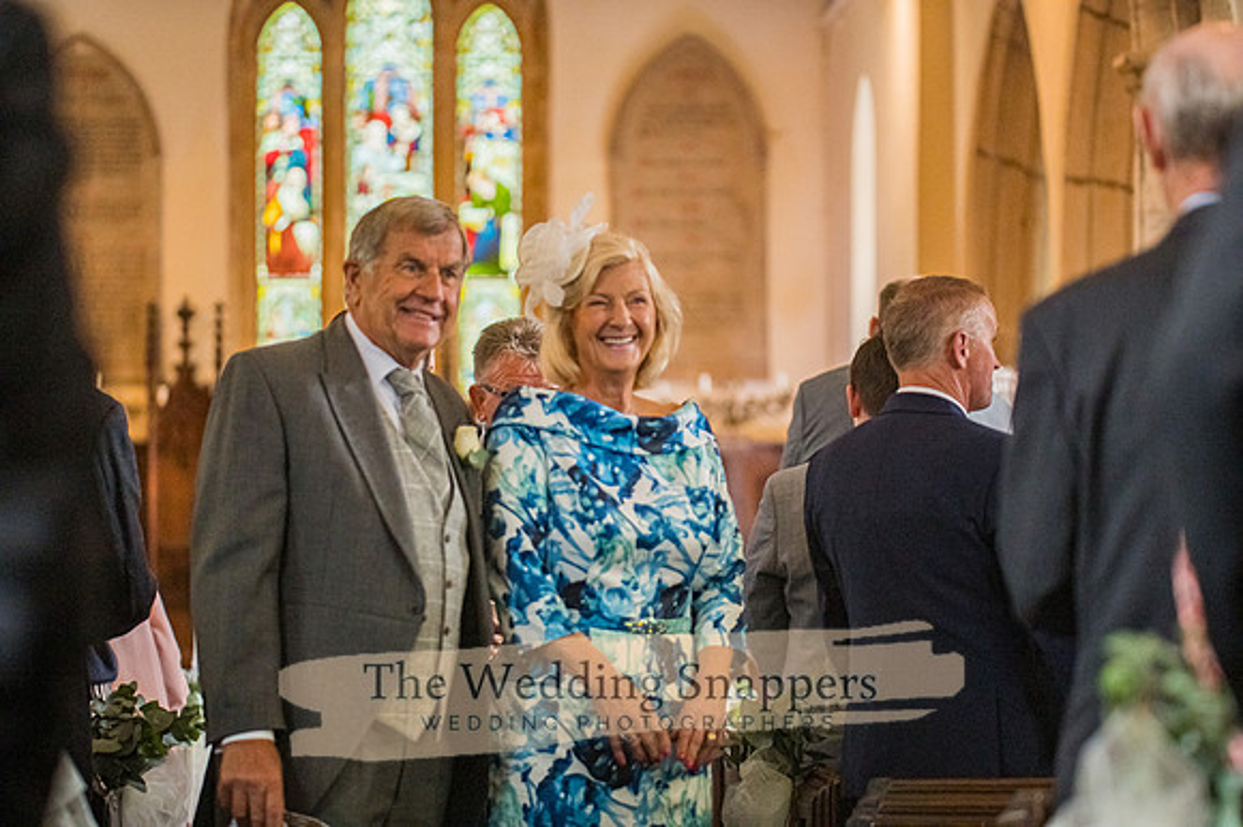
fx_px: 4141
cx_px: 622
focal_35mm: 120
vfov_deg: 11.4
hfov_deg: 17.1
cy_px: 414
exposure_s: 1/400
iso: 5000
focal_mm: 120
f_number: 2.8
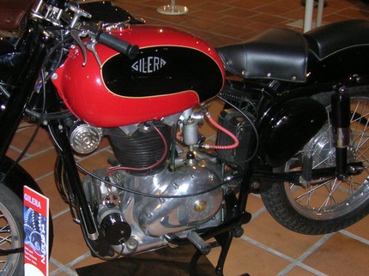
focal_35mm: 56
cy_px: 172
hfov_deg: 34.2
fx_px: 597
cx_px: 139
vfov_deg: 26.0
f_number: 2.9
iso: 148
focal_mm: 5.7
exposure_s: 1/60.1
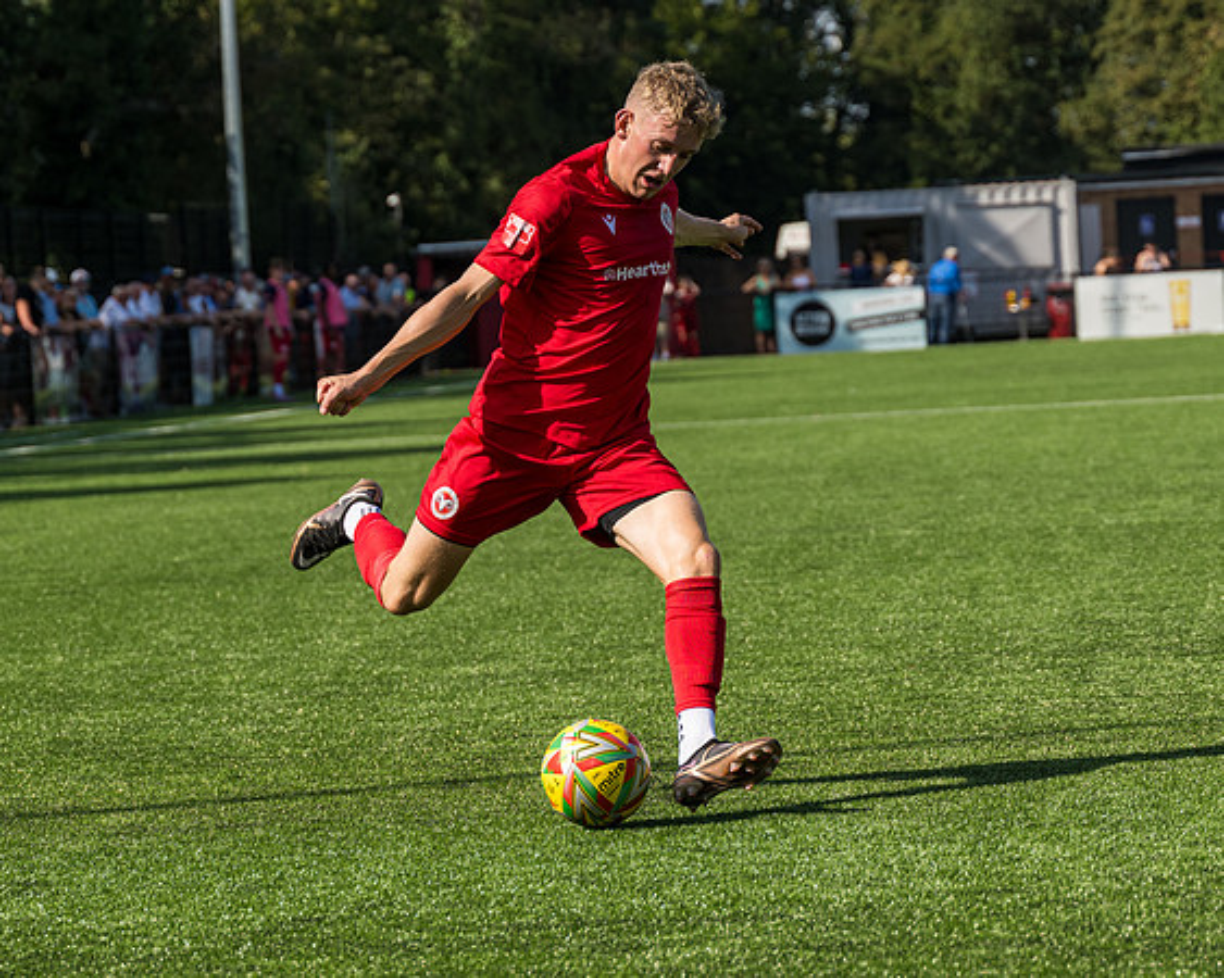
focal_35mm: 166
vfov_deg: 9.3
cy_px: 489
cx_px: 612
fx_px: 5998
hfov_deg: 11.7
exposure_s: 1/1600
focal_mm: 98
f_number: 4.5
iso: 200
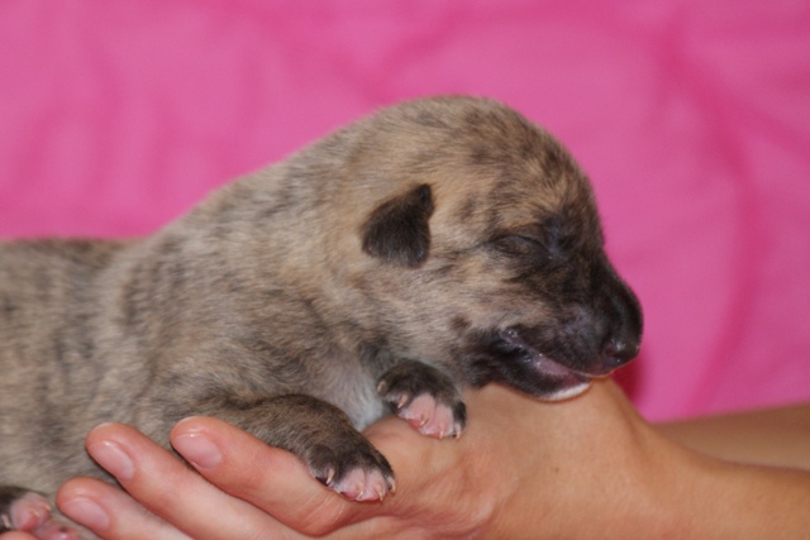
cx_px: 405
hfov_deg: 9.1
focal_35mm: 225
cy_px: 270
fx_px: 5063
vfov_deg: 6.1
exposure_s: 1/125
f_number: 4.5
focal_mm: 150
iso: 400
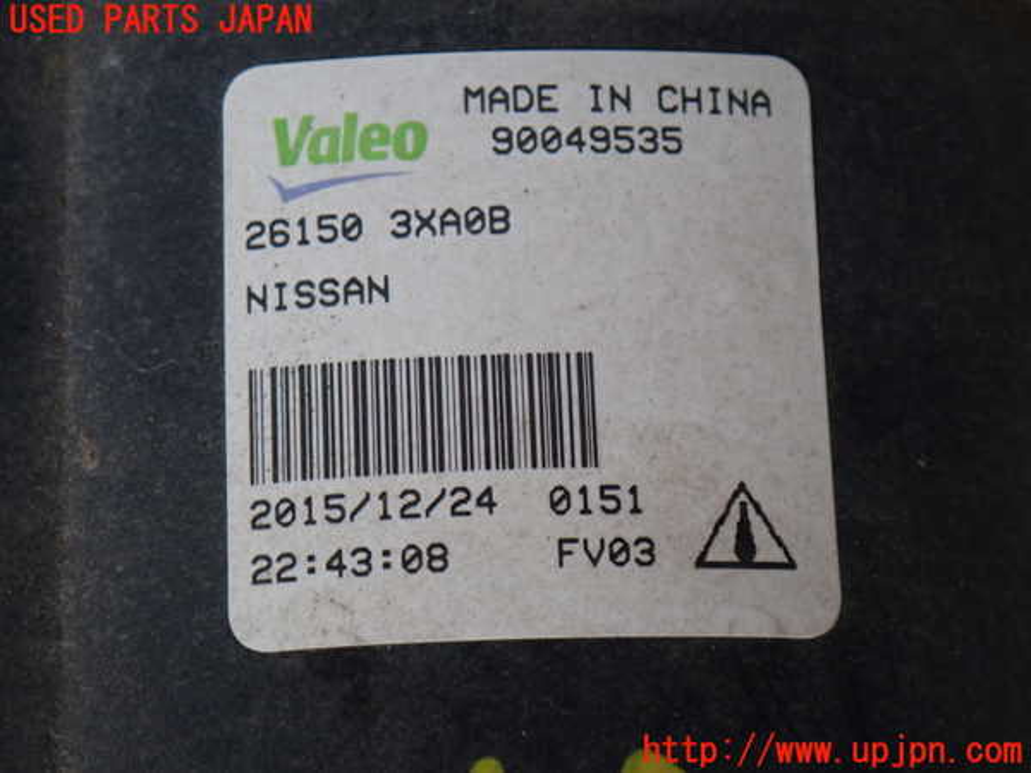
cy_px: 386
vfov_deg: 14.8
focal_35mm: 100
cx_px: 516
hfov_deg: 19.6
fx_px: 2978
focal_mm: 18
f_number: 4.9
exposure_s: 1/100
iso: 400
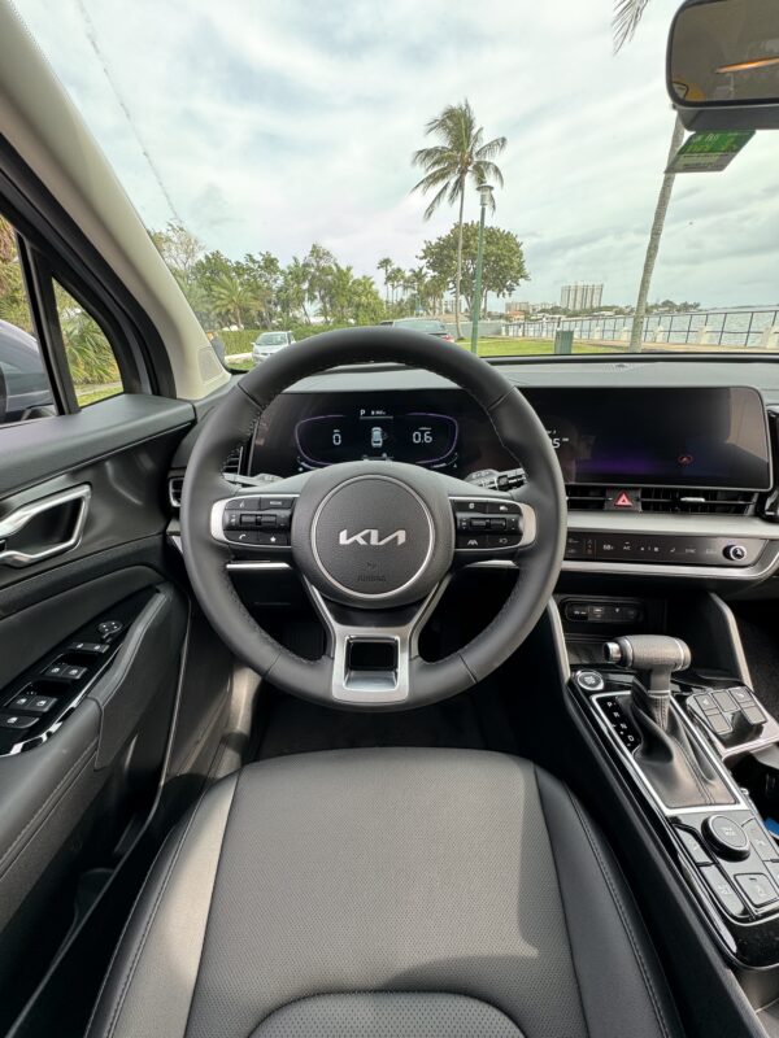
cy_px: 519
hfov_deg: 85.7
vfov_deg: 102.1
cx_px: 390
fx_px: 420
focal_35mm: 14
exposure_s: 1/99
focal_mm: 2.22
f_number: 2.2
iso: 50
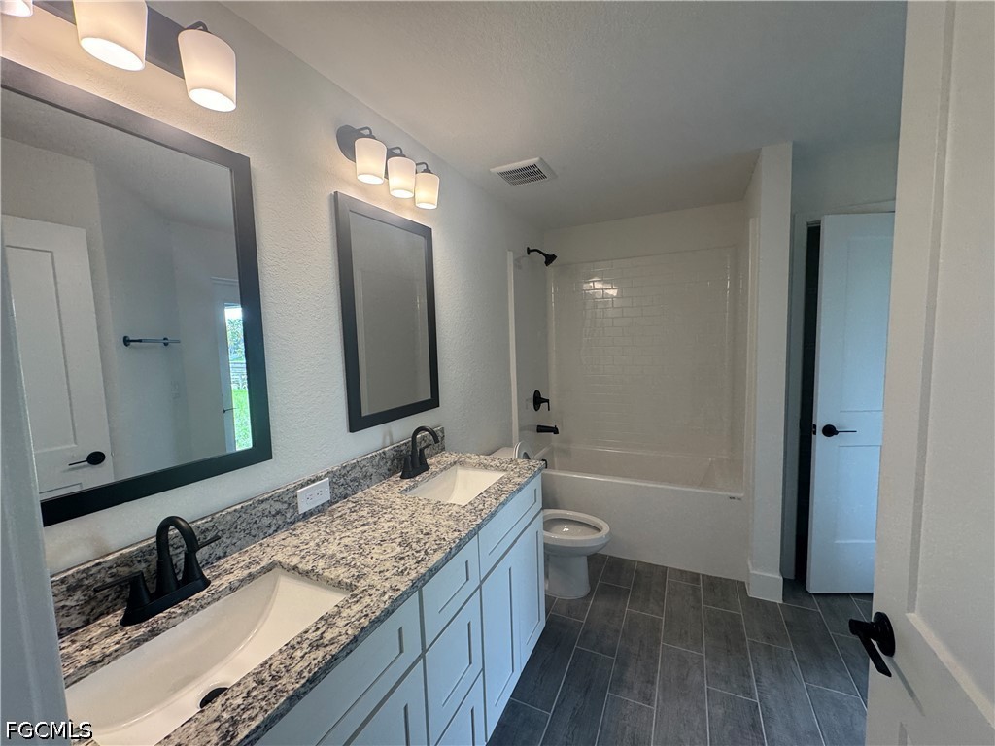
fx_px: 402
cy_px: 373
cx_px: 498
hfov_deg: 102.1
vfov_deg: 85.7
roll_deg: +1.4
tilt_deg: -4.9
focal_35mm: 14
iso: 125
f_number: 2.2
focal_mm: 2.22
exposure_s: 1/120
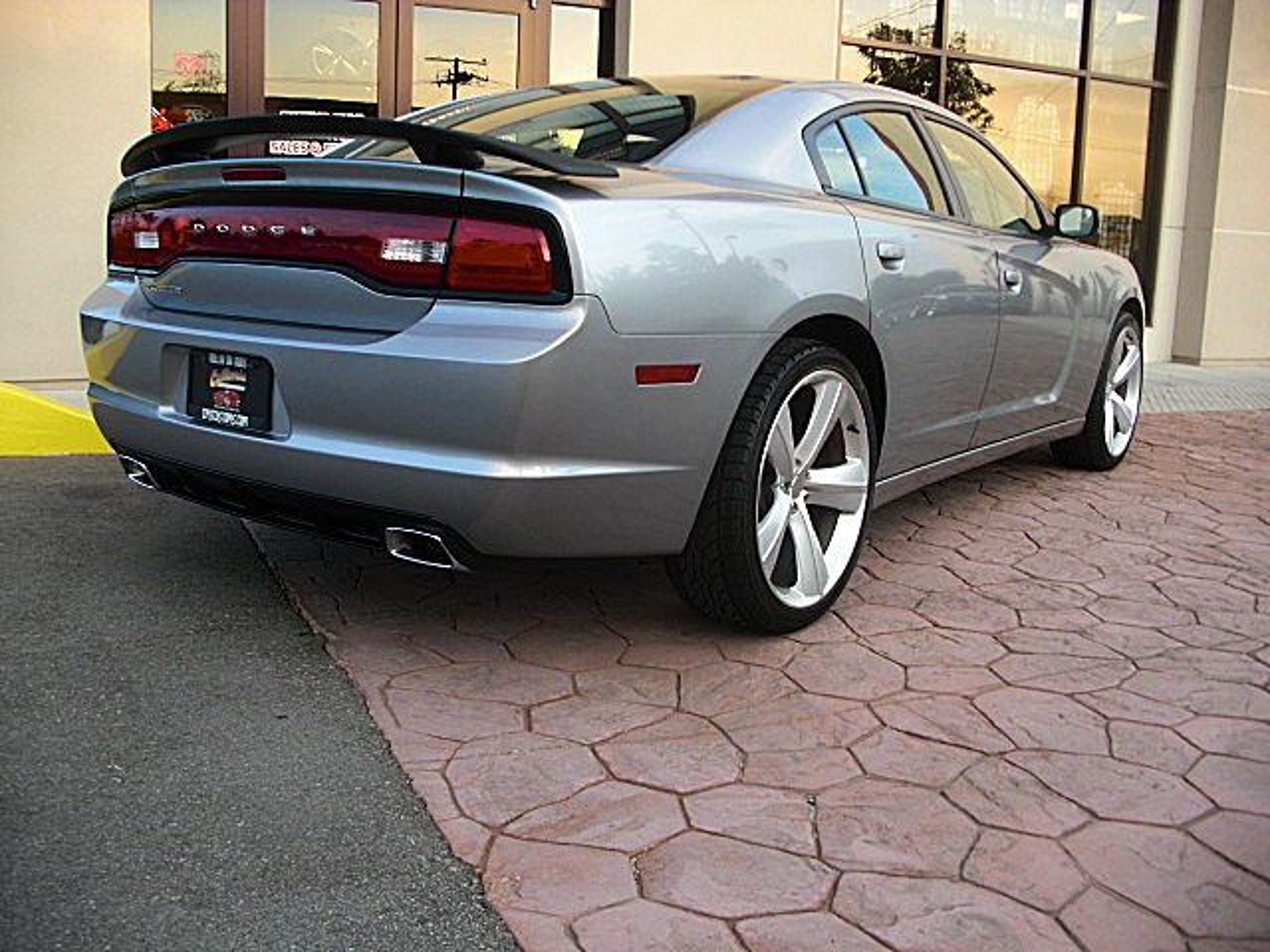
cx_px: 635
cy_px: 476
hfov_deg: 51.4
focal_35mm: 36
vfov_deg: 39.7
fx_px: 1321
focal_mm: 6.3
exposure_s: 1/100
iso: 100
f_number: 2.8
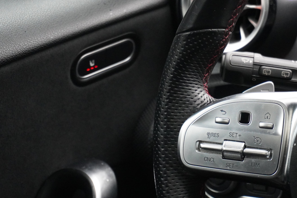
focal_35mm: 113
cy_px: 119
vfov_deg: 12.1
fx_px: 933
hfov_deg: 18.0
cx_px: 217
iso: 4000
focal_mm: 50
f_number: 5.6
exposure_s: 1/80
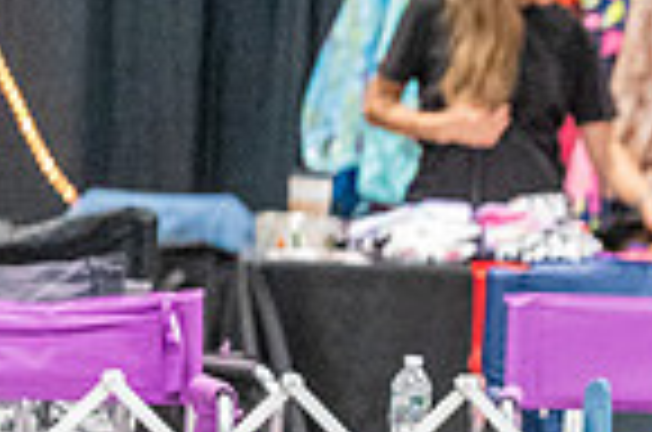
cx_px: 1016
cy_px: 362
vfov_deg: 1.9
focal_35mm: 730
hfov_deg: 2.8
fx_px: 13192
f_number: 2.8
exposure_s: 1/320
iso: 12800
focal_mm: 182
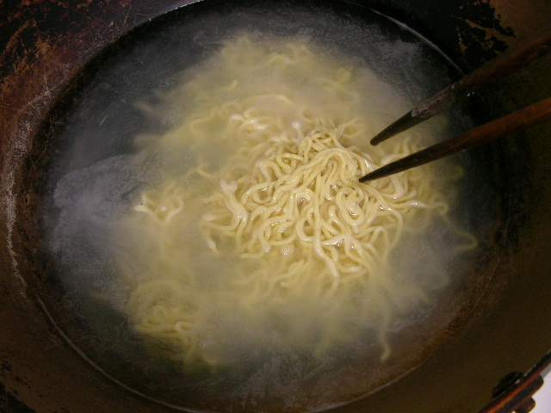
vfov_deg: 37.7
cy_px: 206
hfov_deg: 49.0
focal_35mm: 38
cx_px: 276
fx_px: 605
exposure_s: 1/8.9
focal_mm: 5.8
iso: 100
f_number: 3.5
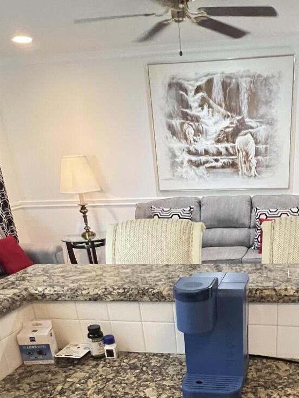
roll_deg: +3.7
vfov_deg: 45.8
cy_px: 382
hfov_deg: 39.6
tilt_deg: -27.1
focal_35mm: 35
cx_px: 224
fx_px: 403
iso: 640
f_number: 1.8
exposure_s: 1/60
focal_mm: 1.57
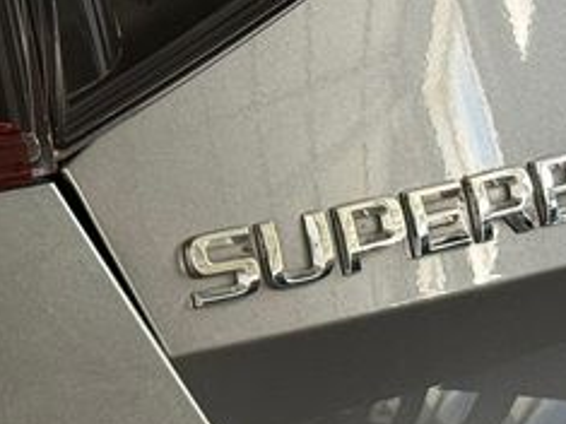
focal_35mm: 209
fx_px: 3416
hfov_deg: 9.1
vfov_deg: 7.1
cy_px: 108
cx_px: -405
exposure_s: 1/64
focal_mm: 6.76
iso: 100
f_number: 1.78
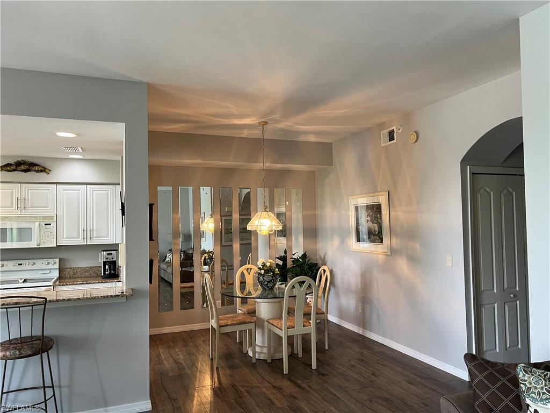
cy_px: 206
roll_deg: +0.8
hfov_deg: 67.3
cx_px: 275
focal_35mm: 26
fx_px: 413
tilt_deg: +1.5
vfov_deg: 53.1
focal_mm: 5.7
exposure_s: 1/60
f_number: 1.5
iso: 80
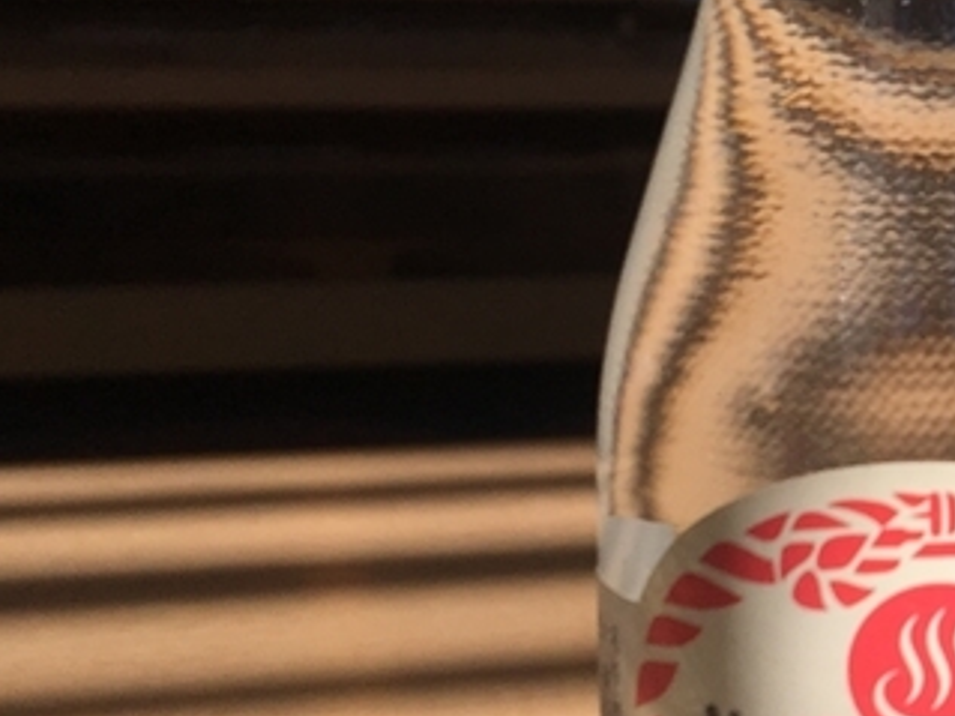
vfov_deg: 15.8
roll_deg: -0.5
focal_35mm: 93
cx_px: 1260
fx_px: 2565
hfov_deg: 19.4
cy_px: 494
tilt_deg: -11.9
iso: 25
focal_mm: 4.15
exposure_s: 1/810
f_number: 2.2
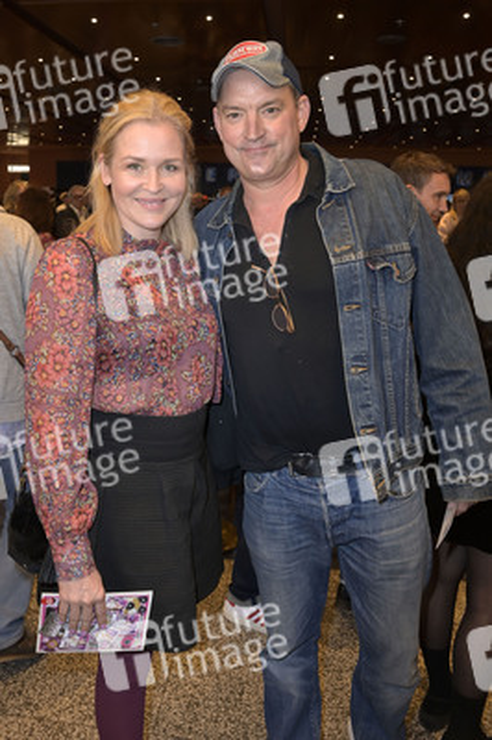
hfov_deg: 46.3
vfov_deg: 65.5
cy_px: 370
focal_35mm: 28
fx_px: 575
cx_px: 246
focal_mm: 28
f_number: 5.6
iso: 1250
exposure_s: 1/40
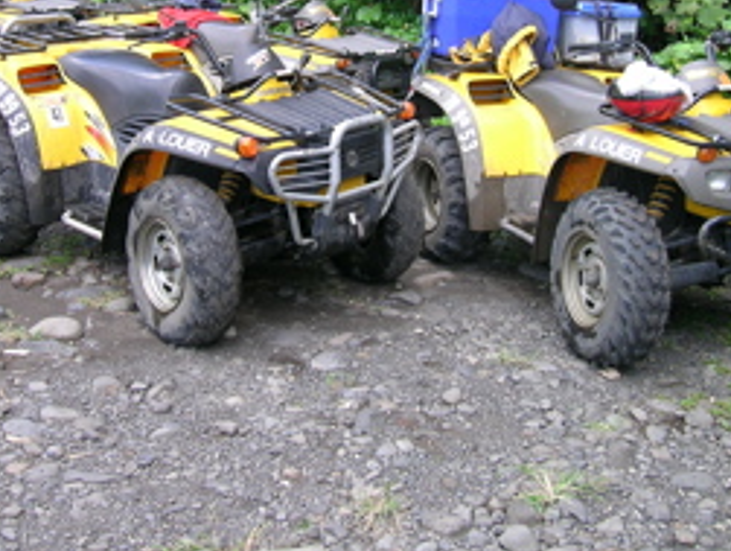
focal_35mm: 49
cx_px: 320
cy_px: 73
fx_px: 1036
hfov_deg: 38.8
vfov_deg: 28.8
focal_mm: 5.8
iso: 50
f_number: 3.5
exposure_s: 1/71.1
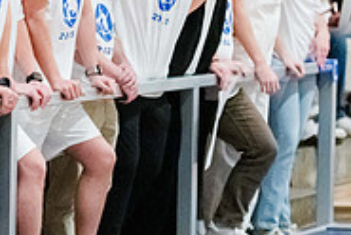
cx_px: -42
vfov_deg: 4.8
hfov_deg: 7.1
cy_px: -10
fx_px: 2812
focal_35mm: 288
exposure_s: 1/1000
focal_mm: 92
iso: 20000
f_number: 2.8
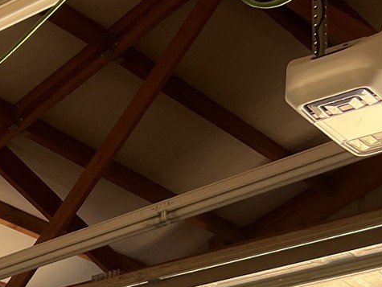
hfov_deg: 17.3
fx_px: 1160
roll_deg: -1.0
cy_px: 558
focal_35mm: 105
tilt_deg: +4.2
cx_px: -143
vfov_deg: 12.5
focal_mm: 5.1
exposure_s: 1/122
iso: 100
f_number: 1.6
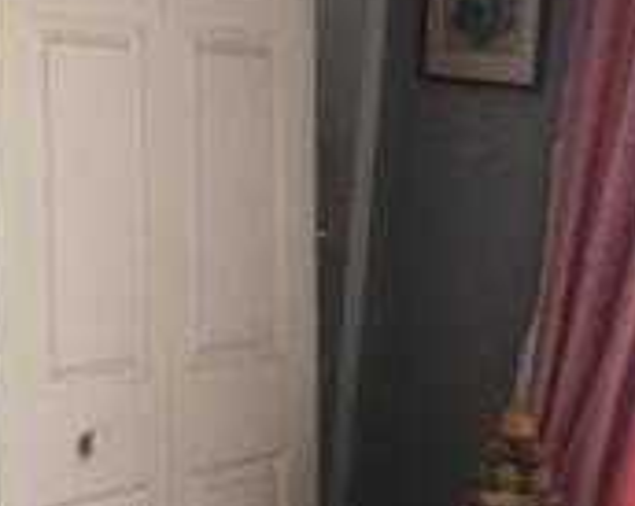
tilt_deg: -11.1
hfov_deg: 20.0
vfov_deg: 15.9
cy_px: 393
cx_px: 286
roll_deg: -4.3
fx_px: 1801
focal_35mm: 96
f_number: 2.2
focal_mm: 4.15
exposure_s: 1/33
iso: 32
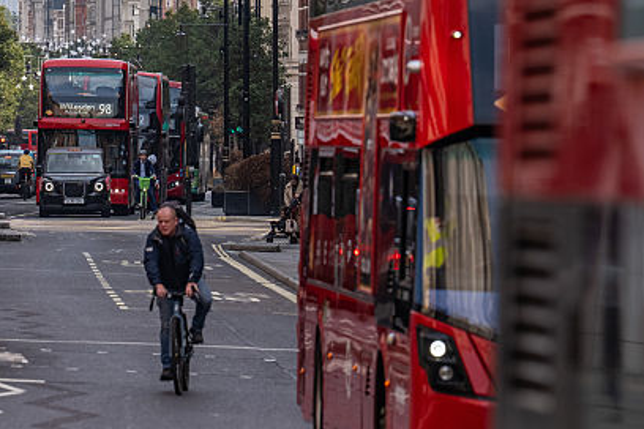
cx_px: 11
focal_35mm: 351
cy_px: -42
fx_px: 6279
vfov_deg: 3.9
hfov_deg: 5.9
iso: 400
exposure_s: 1/1600
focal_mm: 140
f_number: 4
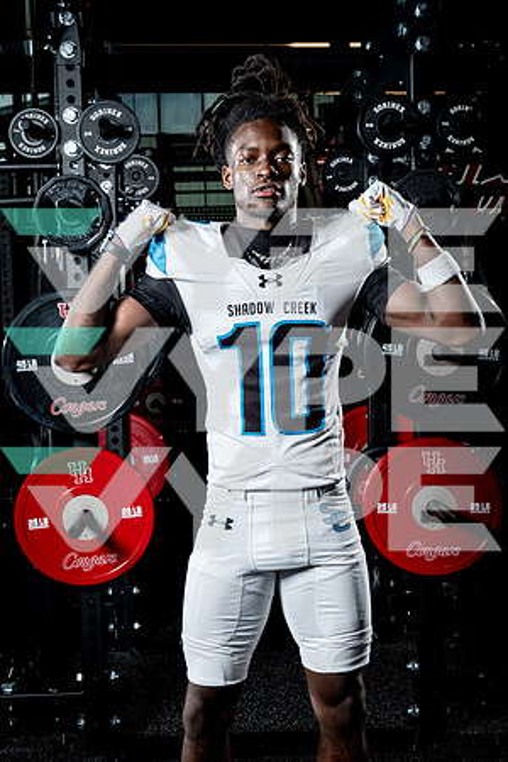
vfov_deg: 39.6
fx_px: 1058
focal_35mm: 50
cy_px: 381
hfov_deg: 27.0
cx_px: 254
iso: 640
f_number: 9
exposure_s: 1/250
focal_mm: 50
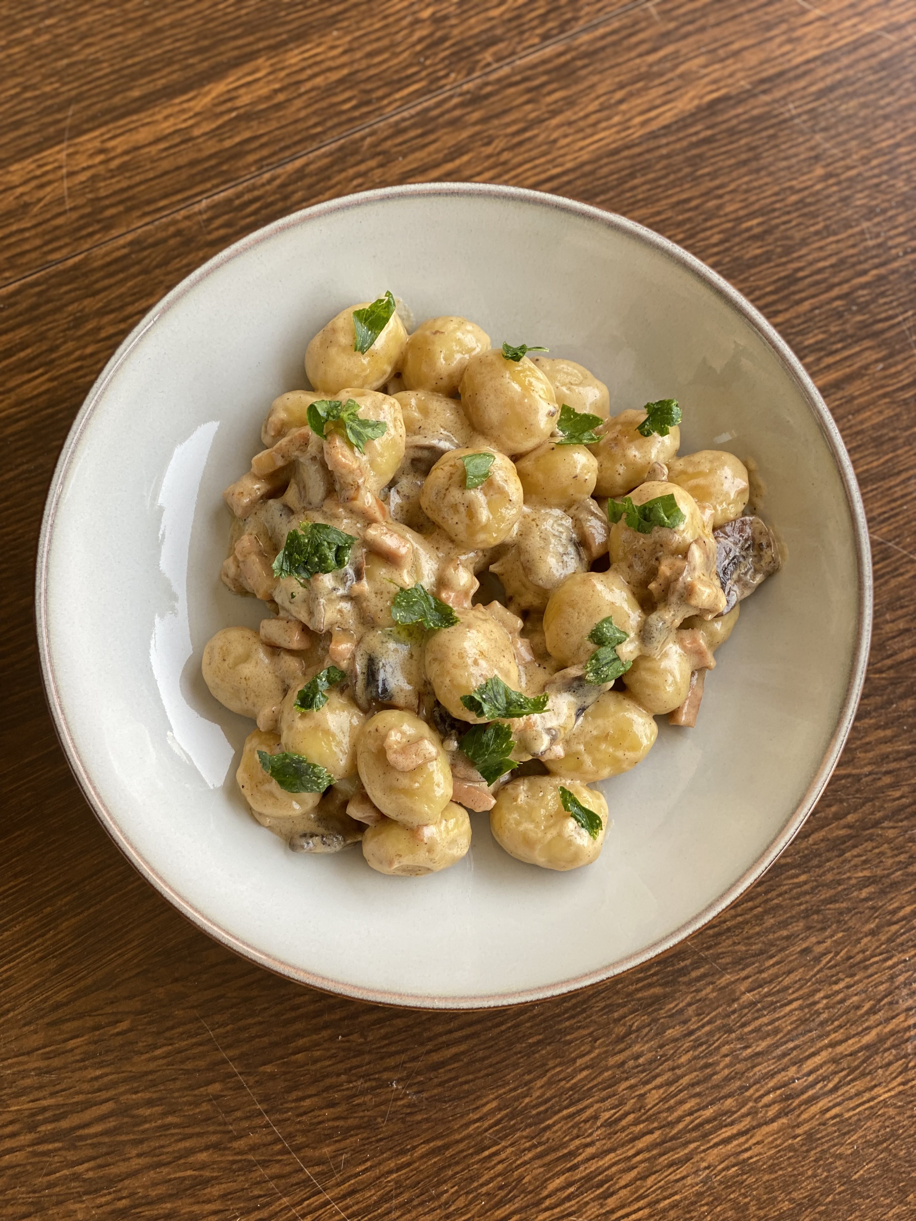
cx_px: 458
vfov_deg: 36.8
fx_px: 1835
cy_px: 610
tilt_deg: -81.6
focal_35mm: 52
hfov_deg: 28.0
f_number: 2
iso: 32
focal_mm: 6
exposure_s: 1/122
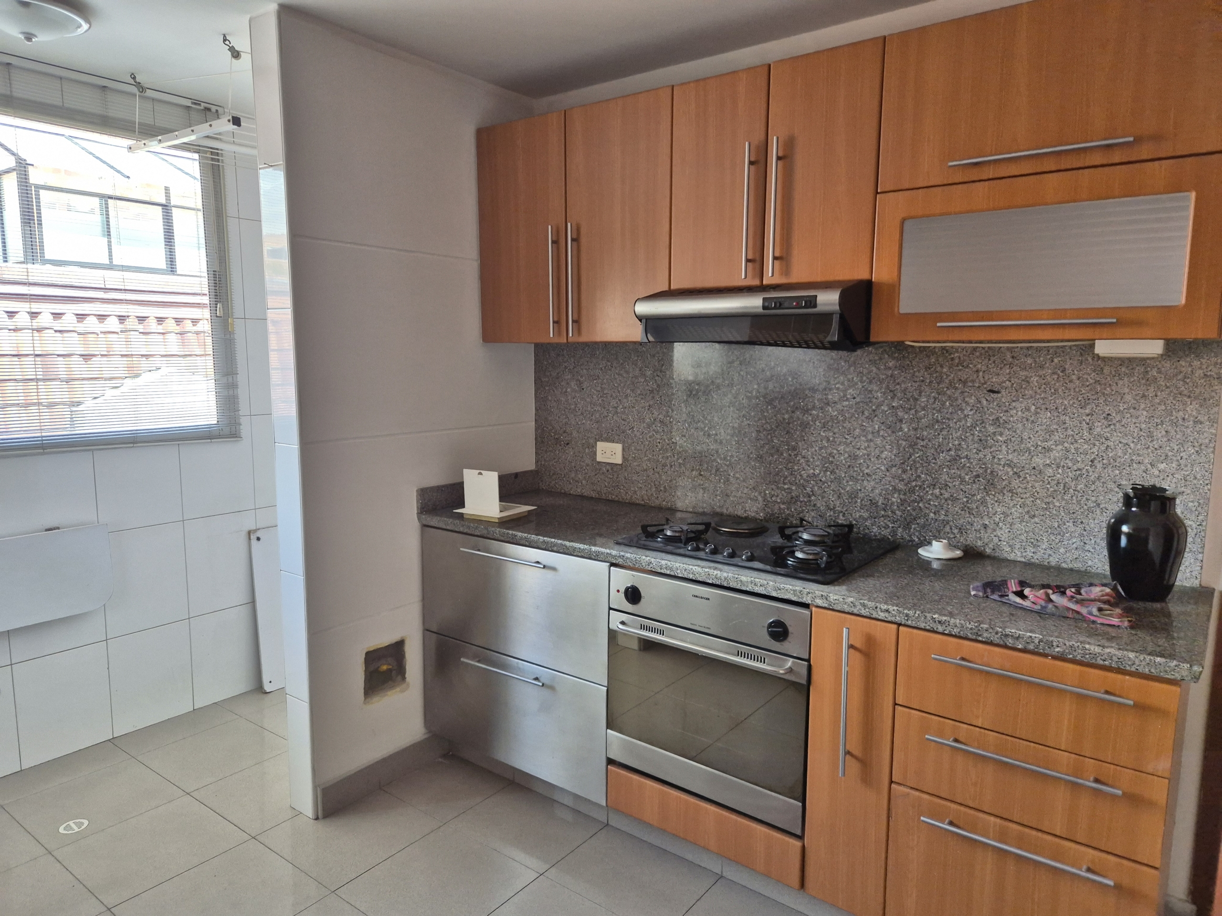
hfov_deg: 73.9
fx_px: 812
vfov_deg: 58.9
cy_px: 458
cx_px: 611
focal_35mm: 23
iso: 125
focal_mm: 5.4
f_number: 1.8
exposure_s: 1/180
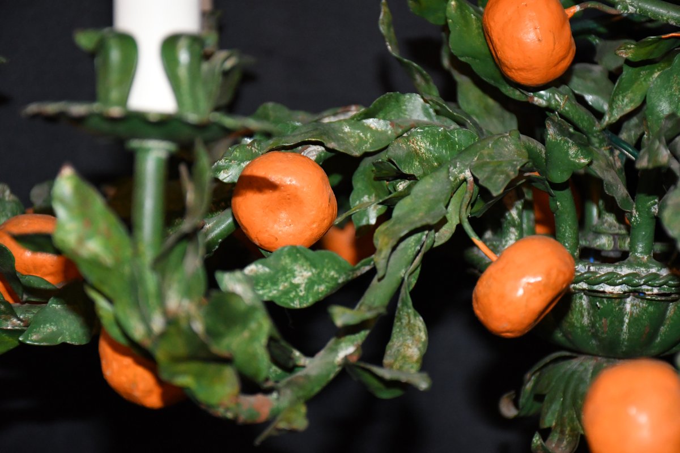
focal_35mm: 105
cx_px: 340
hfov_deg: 19.5
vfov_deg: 13.0
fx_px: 1983
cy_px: 226
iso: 3200
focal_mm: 70
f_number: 5.6
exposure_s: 1/30
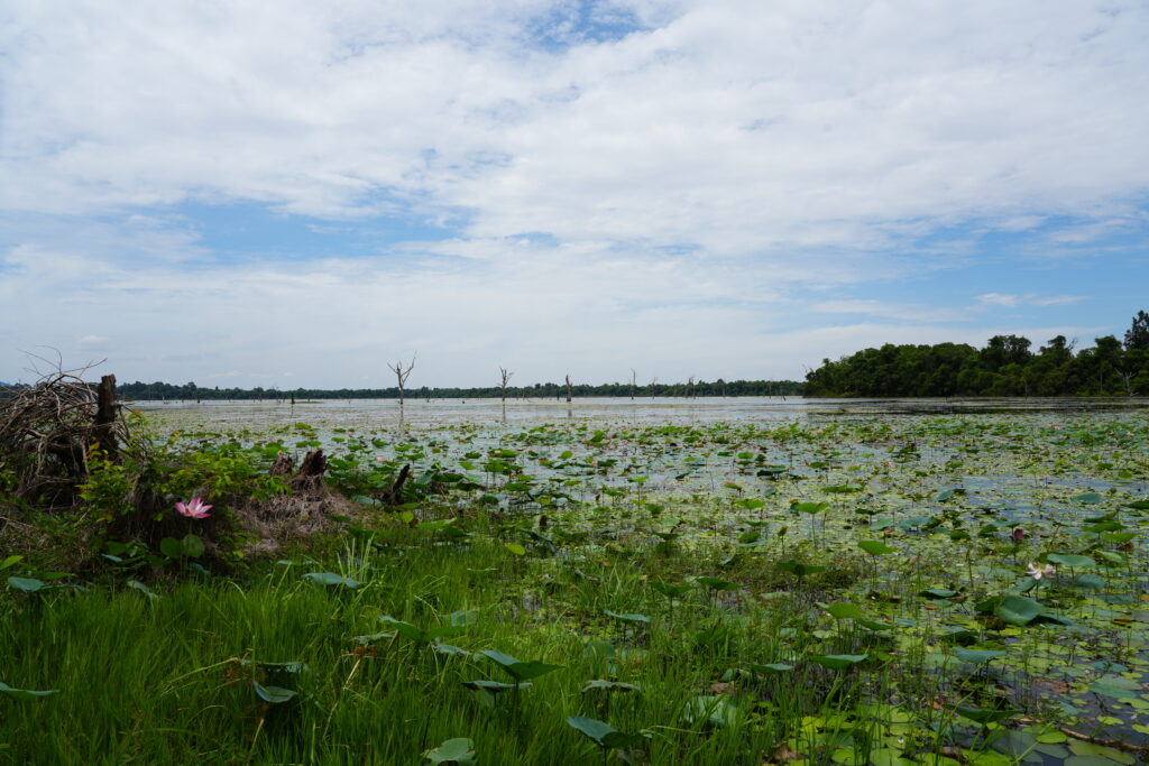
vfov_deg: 53.1
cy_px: 383
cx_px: 574
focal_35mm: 24
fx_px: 766
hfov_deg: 73.7
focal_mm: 24
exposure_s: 1/250
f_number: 10
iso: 100
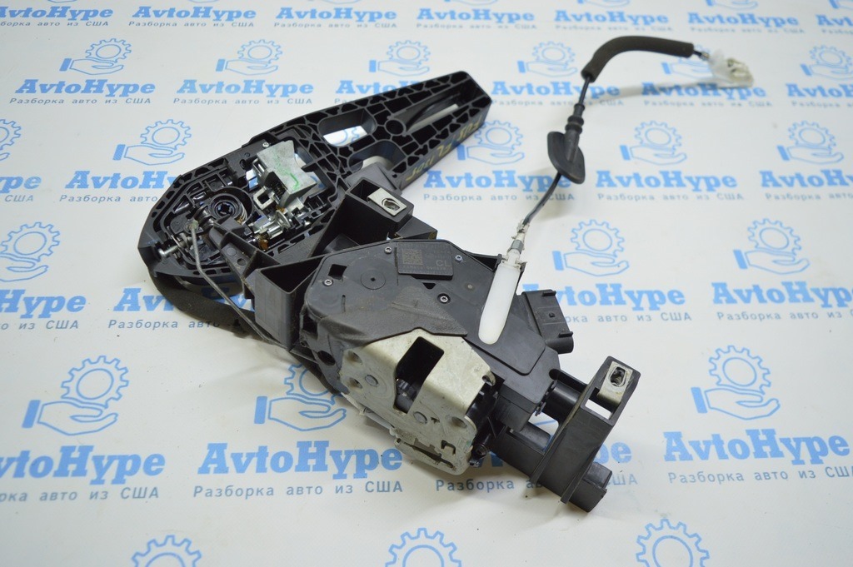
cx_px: 426
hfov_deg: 62.0
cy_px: 284
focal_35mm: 30
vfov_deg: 43.5
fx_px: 710
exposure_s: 1/60
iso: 400
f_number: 3.5
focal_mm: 20
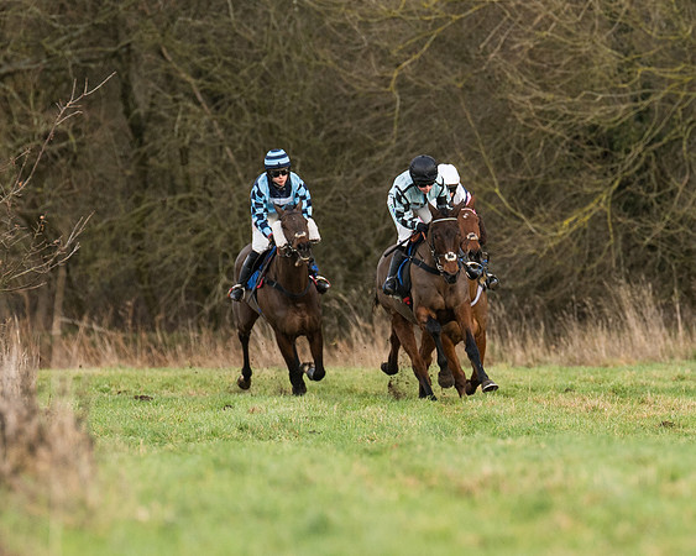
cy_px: 272
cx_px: 499
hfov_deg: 2.9
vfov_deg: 2.3
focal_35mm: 663
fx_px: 13648
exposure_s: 1/1250
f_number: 4
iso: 800
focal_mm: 300
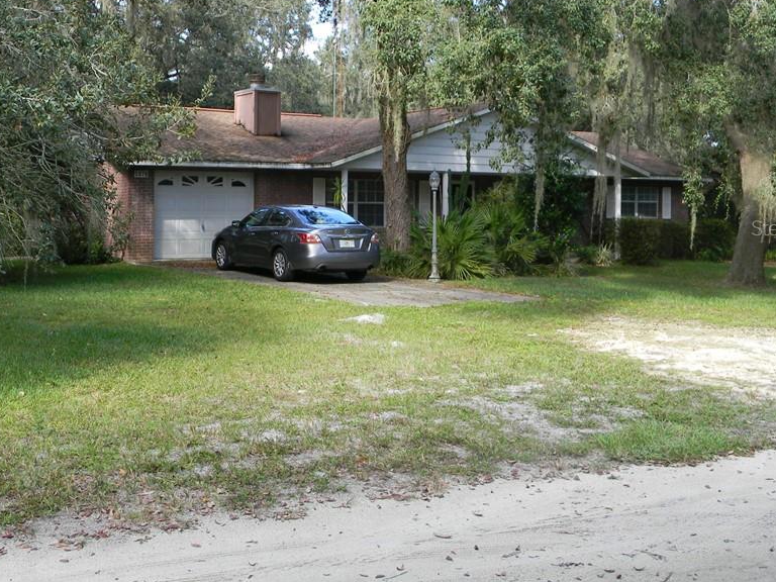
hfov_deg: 39.6
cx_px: 329
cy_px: 227
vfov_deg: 30.2
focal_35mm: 48
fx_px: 1076
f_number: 3.7
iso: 80
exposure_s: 1/106
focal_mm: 6.4
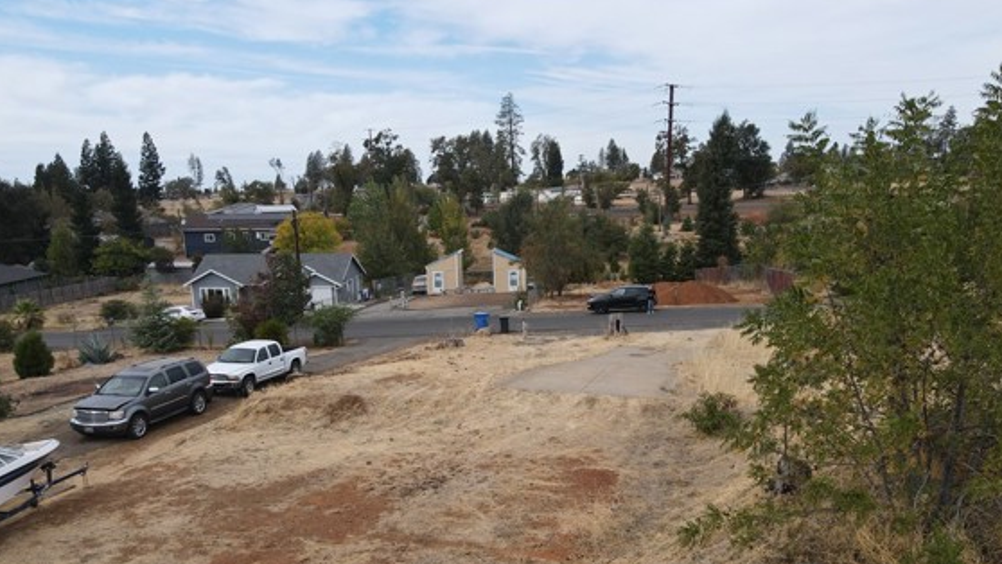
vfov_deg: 38.0
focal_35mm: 30
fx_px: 797
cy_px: 419
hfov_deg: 64.3
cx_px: 524
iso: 100
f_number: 2.8
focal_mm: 4.5
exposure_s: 1/500
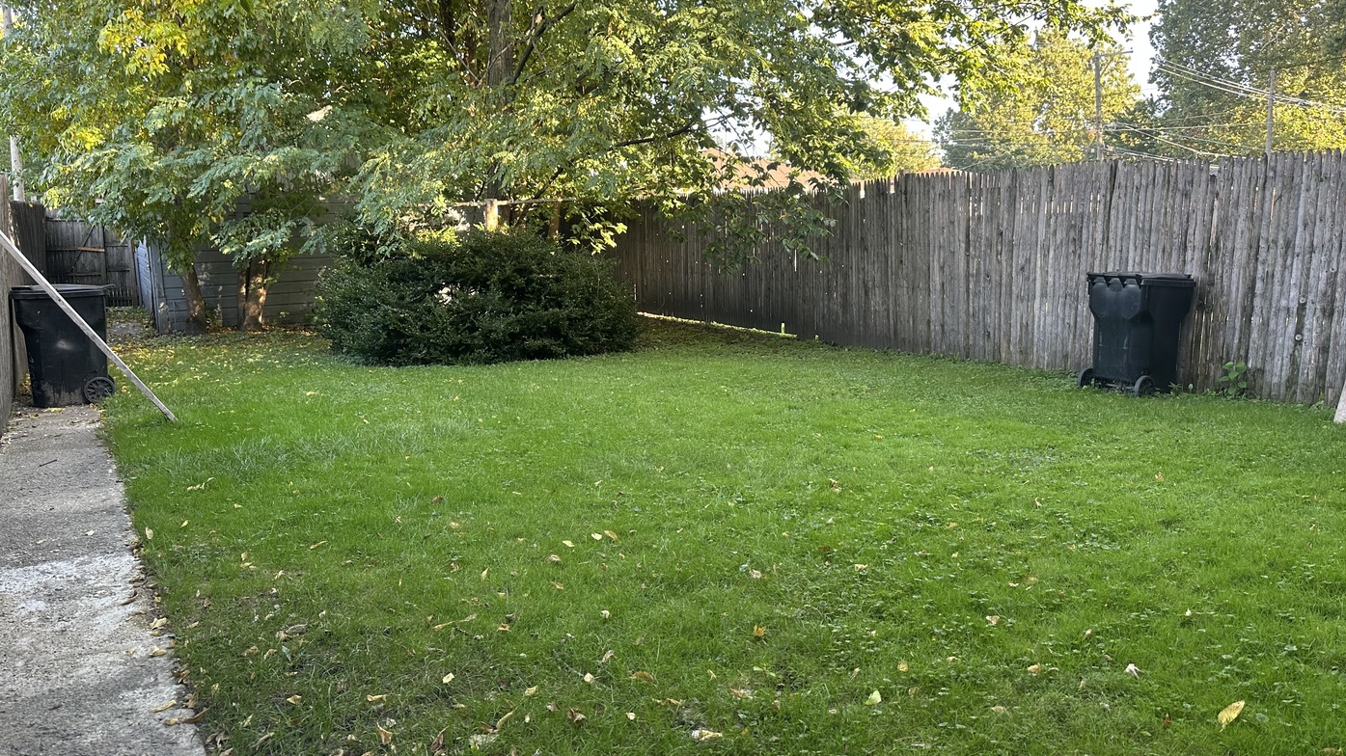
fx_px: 963
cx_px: 674
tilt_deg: -5.4
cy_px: 310
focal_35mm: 27
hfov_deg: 69.9
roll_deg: +0.4
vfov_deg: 42.7
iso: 100
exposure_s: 1/163
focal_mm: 6.86
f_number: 1.78
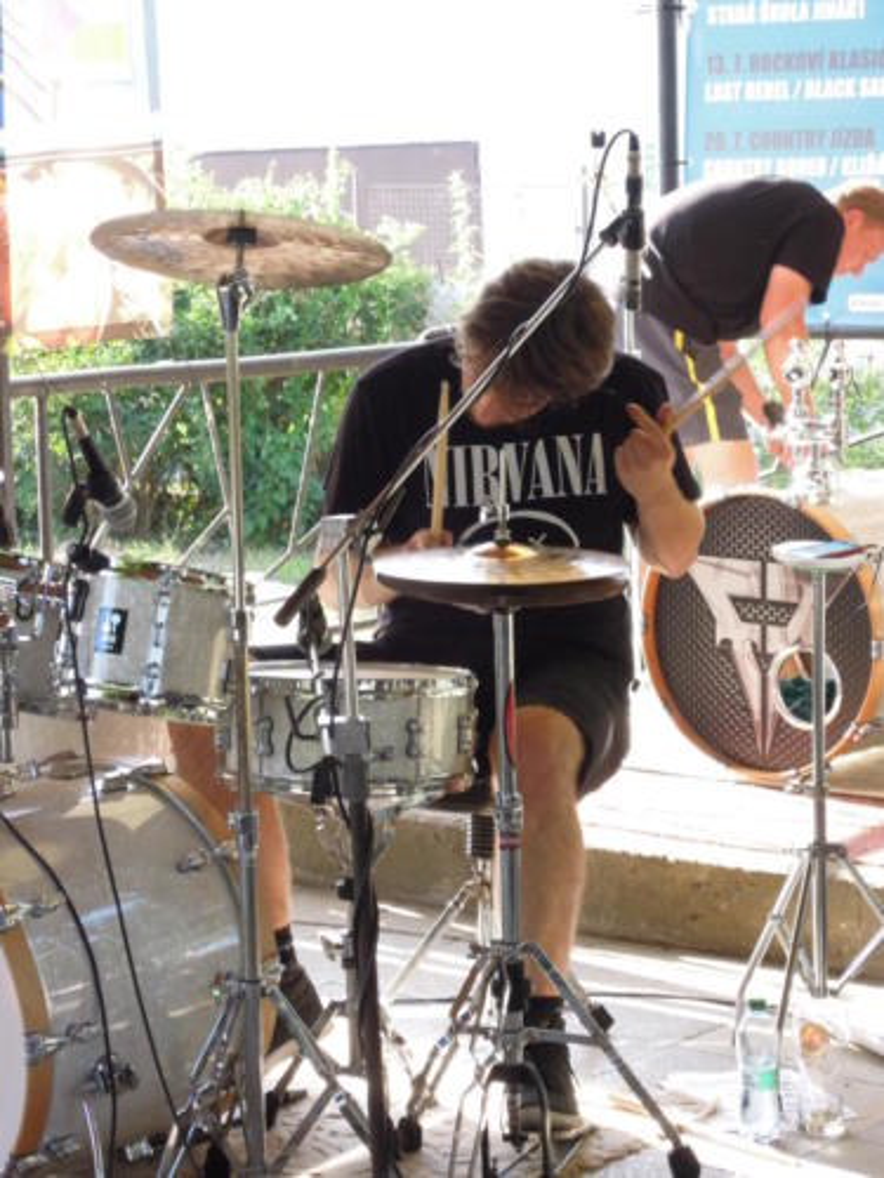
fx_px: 3405
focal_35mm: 100
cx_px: 442
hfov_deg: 14.8
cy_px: 589
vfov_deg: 19.6
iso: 400
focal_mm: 17.9
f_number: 4.9
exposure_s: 1/80
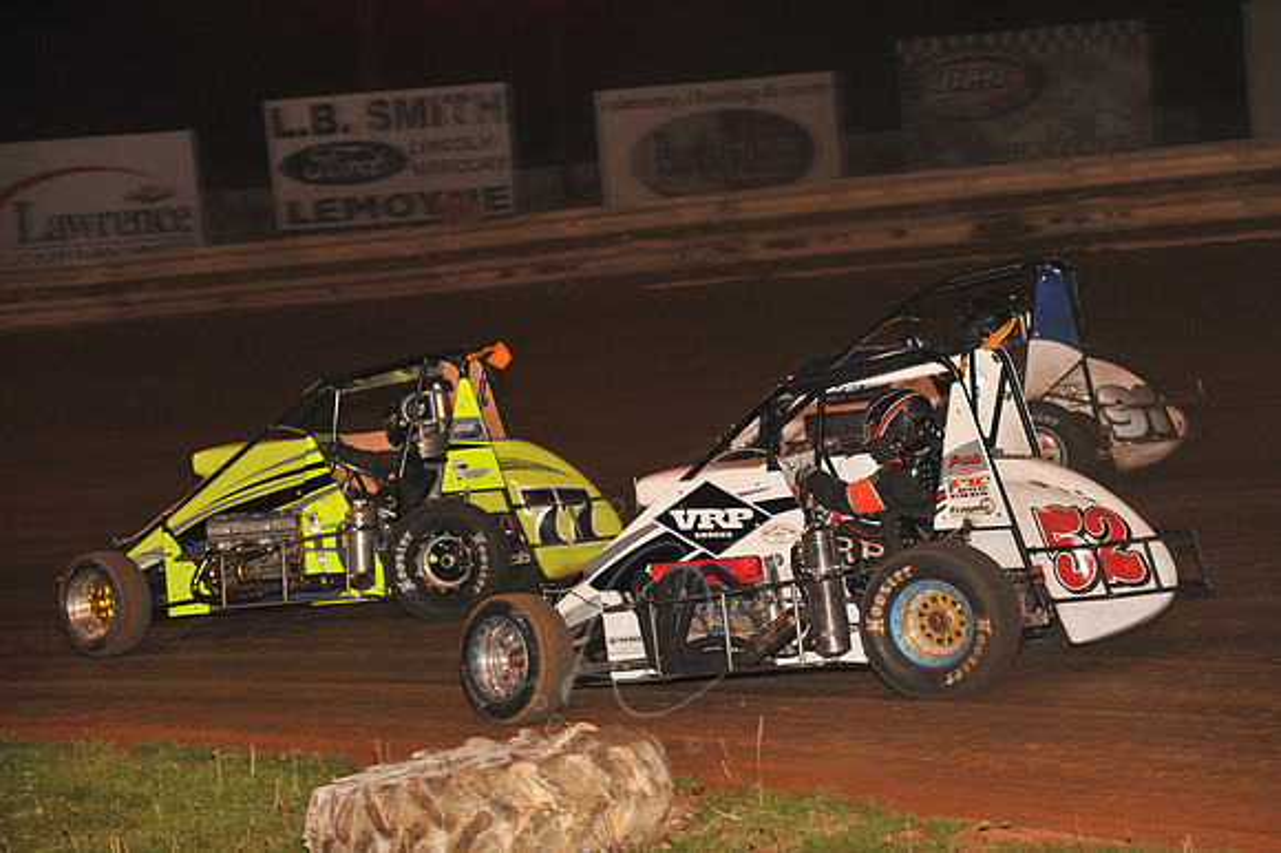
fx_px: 4801
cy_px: 426
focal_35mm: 135
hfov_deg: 15.2
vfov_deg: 10.1
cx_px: 640
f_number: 6.3
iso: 1000
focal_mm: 135
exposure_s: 1/250
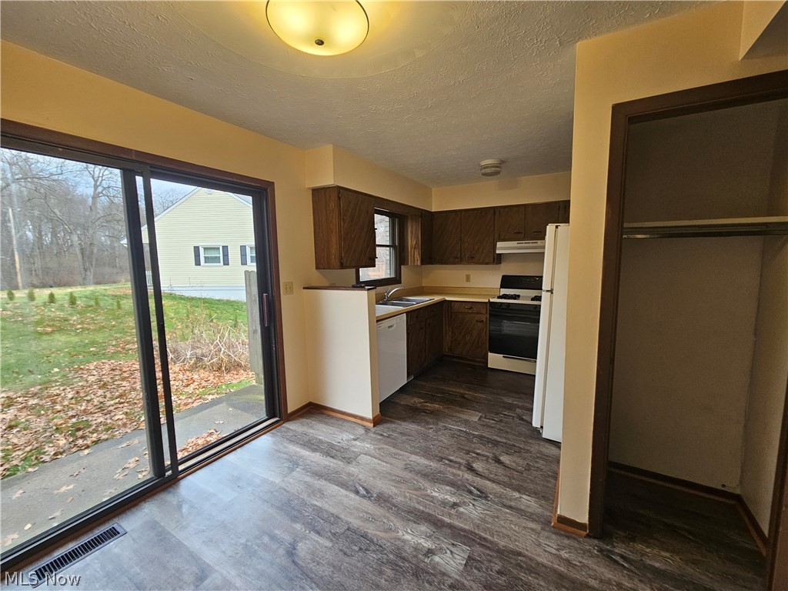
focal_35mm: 13
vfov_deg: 89.9
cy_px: 296
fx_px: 296
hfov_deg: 106.2
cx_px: 394
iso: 80
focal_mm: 2.2
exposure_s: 1/60
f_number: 2.2
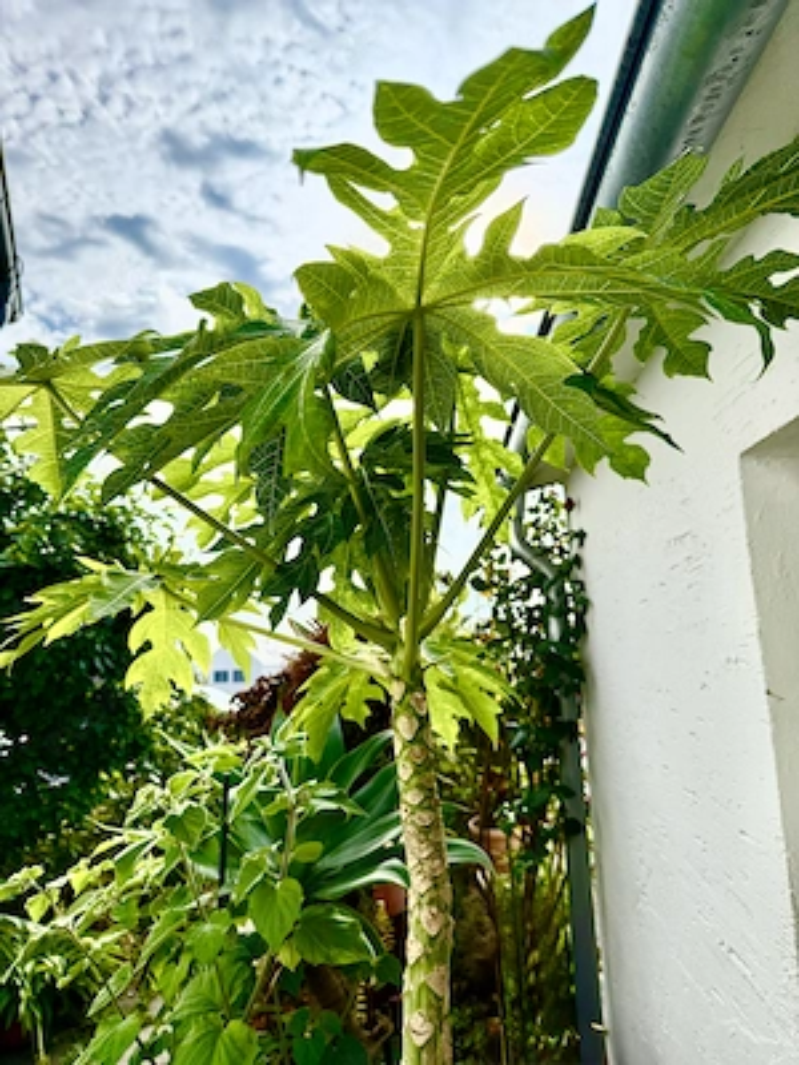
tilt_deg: +10.1
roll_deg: +2.7
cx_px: 400
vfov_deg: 71.6
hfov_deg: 56.8
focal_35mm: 24
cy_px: 532
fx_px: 739
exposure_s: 1/4975
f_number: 1.78
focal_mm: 6.76
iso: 100
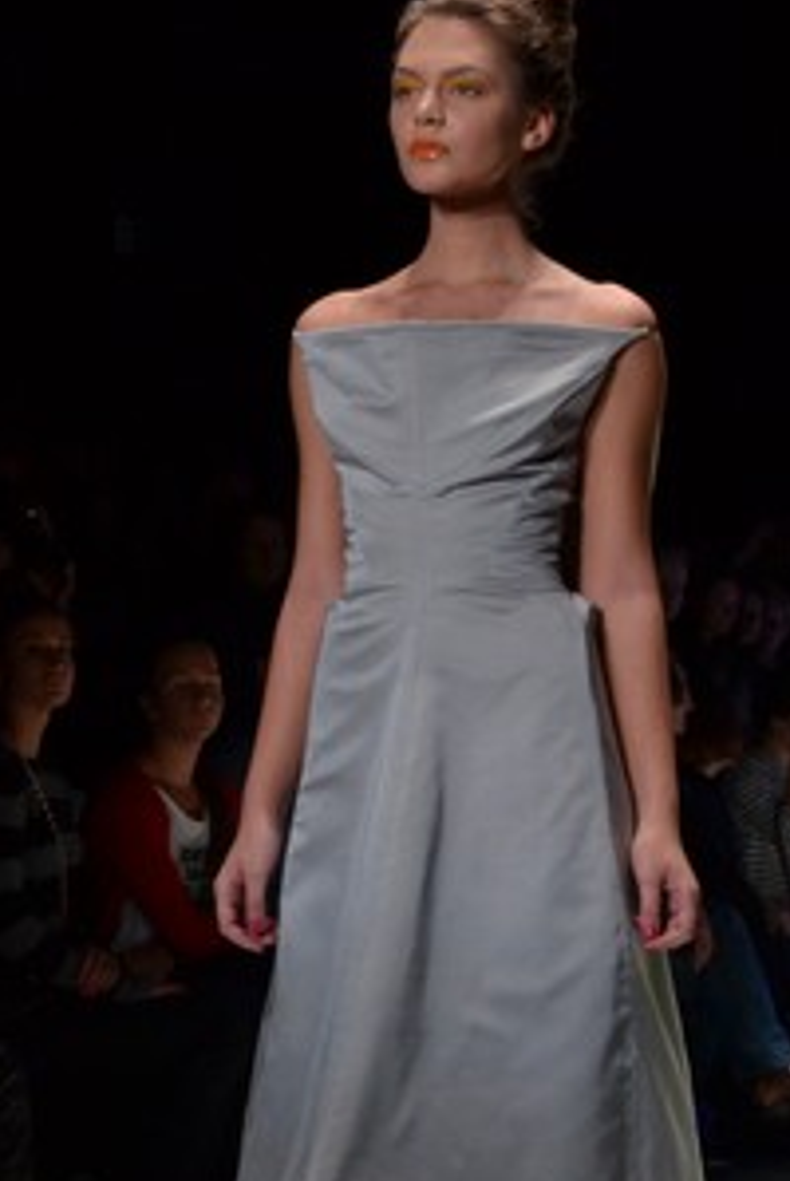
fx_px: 3251
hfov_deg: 13.8
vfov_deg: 20.5
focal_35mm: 99
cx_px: 480
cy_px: 806
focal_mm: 38
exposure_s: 1/160
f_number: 6.3
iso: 800
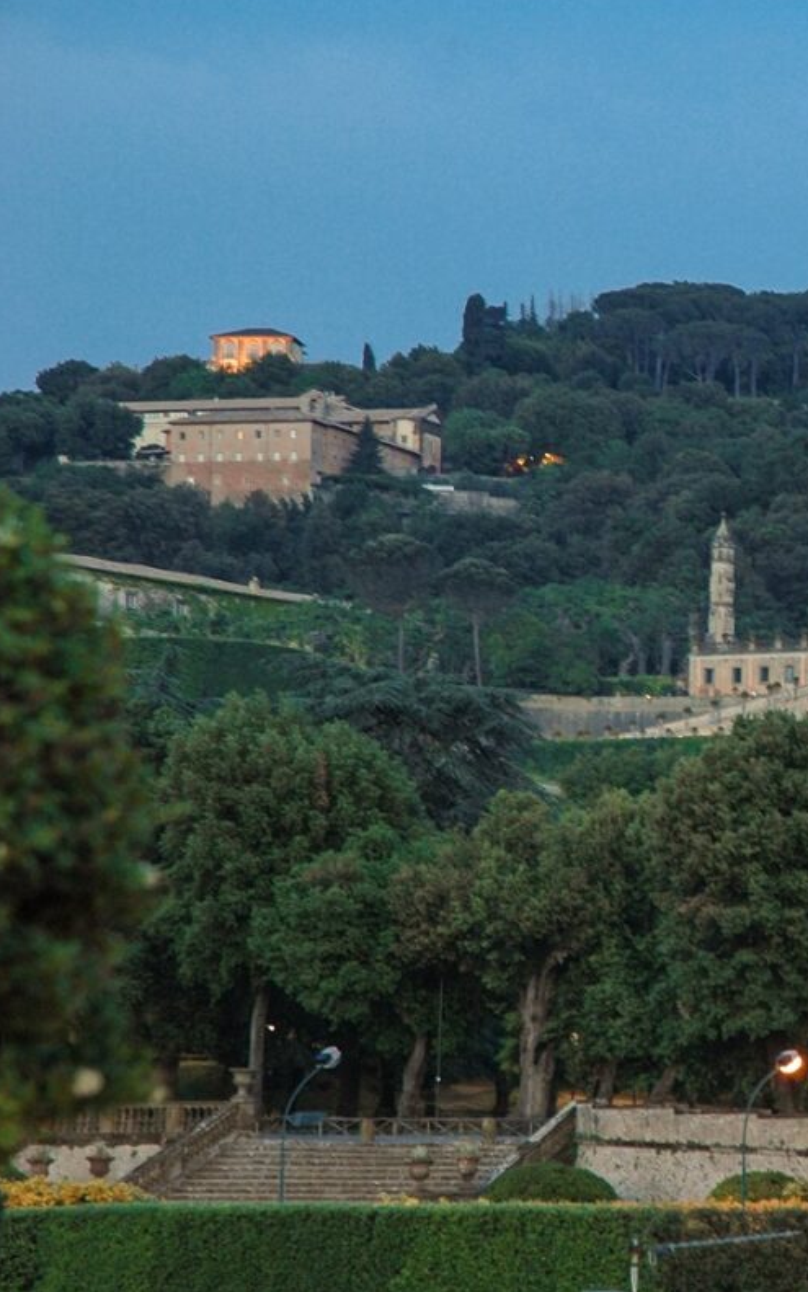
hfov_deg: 8.0
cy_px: 646
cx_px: 963
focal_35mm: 162
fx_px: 5708
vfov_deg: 12.9
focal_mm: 70
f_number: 8
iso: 250
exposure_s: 1
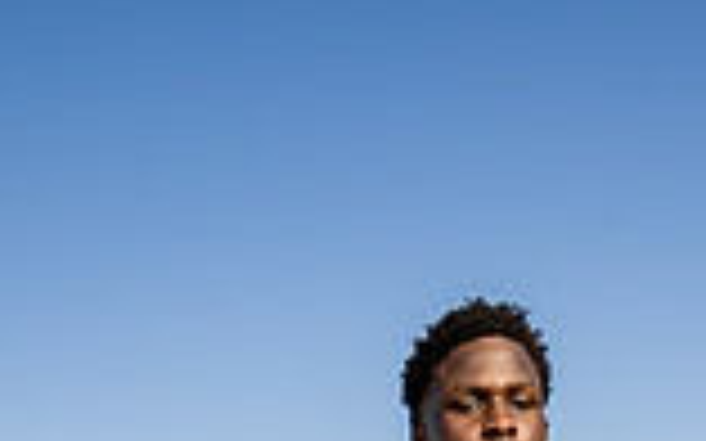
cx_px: 450
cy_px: 1004
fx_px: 1346
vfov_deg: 14.0
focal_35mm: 70
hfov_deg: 29.2
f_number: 7.1
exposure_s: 1/125
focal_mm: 24
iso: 50
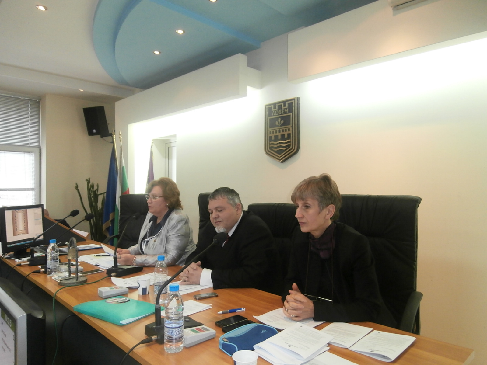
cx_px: 244
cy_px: 182
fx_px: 338
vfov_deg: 56.8
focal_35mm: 24
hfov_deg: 71.6
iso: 200
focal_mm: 4.2
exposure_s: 1/30
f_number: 3
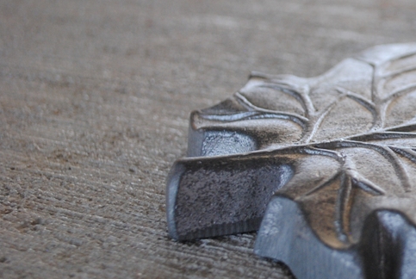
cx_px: 495
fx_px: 1169
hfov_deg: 19.1
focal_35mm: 101
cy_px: 113
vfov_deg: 13.6
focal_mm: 28
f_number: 4.5
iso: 400
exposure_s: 1/250
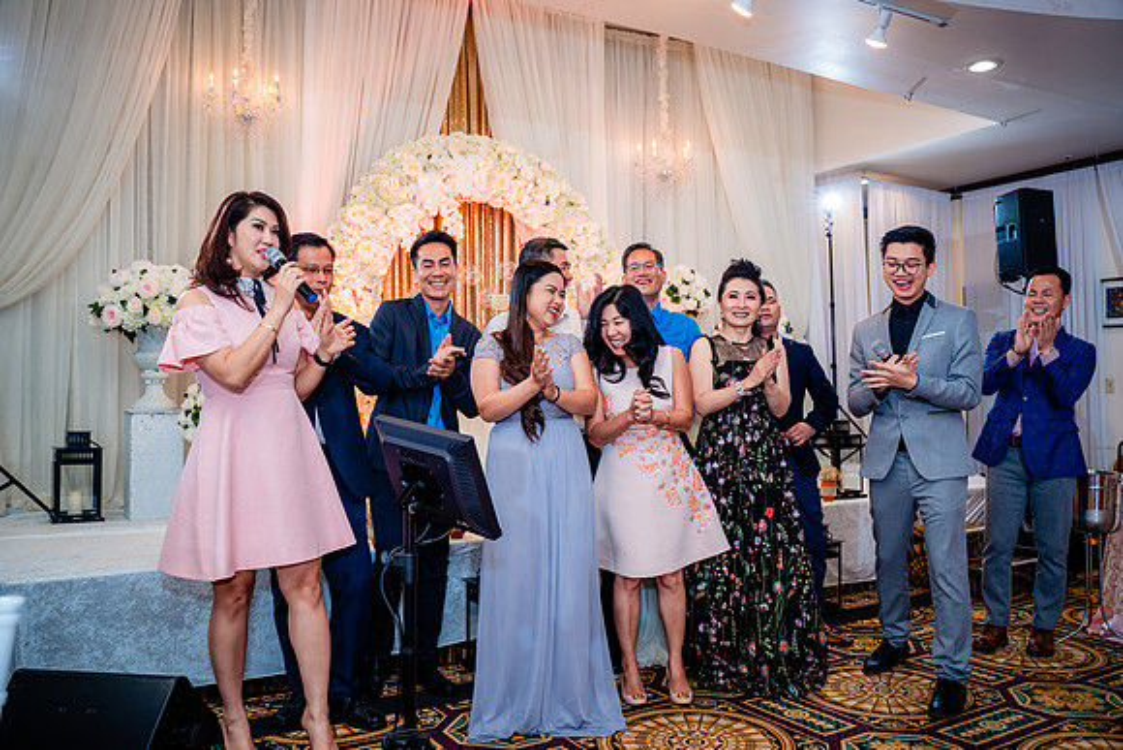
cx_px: 562
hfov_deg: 65.5
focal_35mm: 28
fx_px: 874
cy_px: 375
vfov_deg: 46.4
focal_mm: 28
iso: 640
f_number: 3.5
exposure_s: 1/160
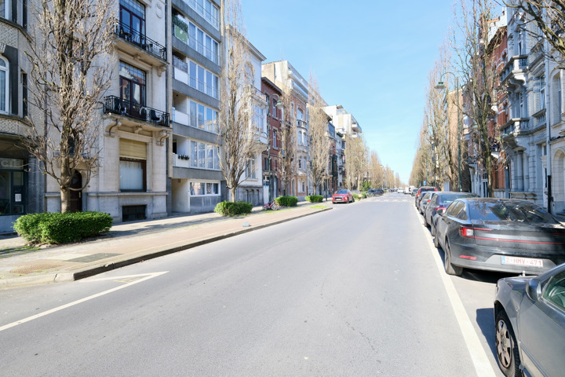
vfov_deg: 67.4
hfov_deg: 90.0
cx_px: 282
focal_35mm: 18
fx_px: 282
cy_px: 188
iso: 320
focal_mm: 12
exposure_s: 1/200
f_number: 6.4
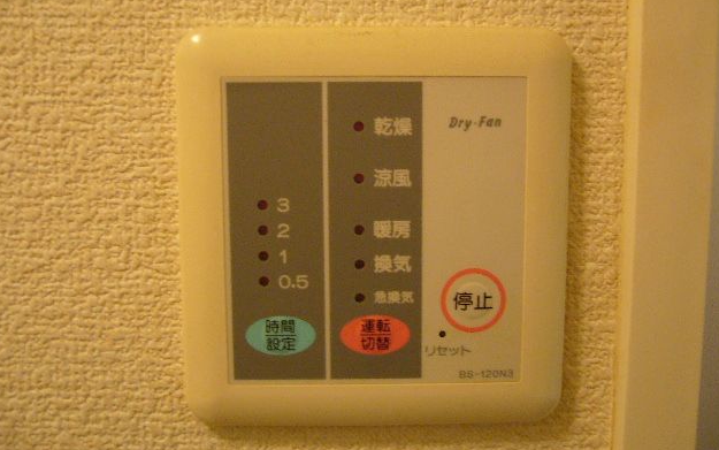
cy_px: 214
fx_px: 745
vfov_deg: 33.6
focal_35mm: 38
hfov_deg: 51.5
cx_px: 364
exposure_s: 1/13
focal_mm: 5.8
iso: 125
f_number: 2.8
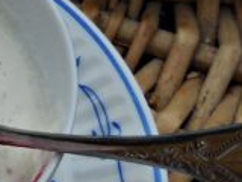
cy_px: 122
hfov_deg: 13.3
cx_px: -104
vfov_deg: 10.5
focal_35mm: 141
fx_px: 986
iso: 125
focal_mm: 8.1
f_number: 4.2
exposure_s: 1/800
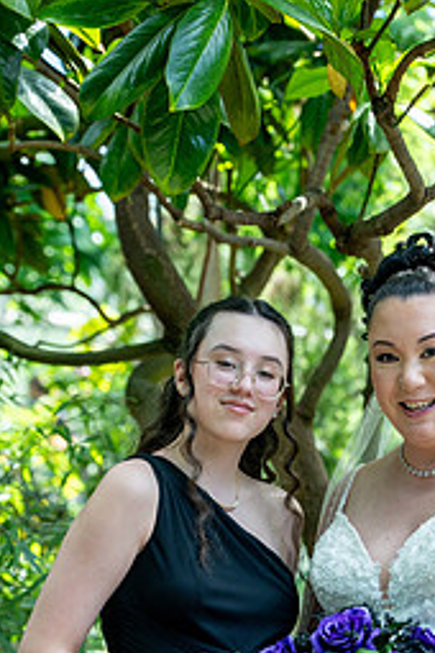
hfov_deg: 12.9
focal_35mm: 106
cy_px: 522
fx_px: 1921
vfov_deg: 19.1
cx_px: 333
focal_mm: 60
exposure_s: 1/500
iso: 320
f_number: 3.2
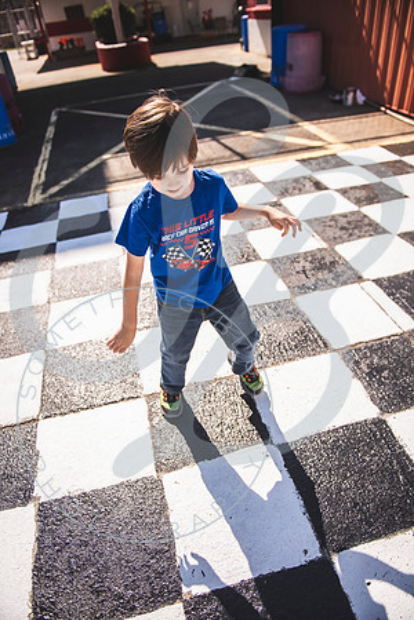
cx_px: 207
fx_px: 414
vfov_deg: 73.7
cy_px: 310
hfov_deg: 53.1
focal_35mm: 24
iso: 100
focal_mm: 24
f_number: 2.8
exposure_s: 1/1600
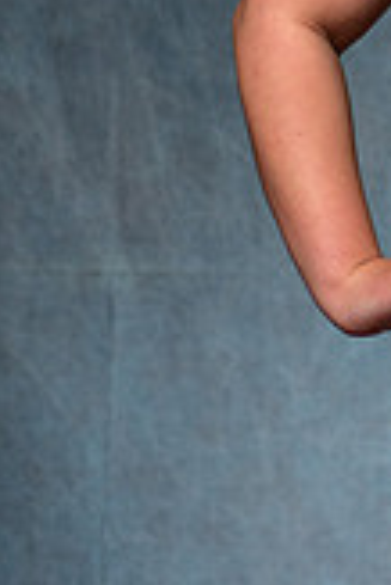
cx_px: 622
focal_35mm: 249
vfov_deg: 8.2
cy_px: -176
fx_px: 4048
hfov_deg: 5.5
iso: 100
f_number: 5
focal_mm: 70
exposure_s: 1/200
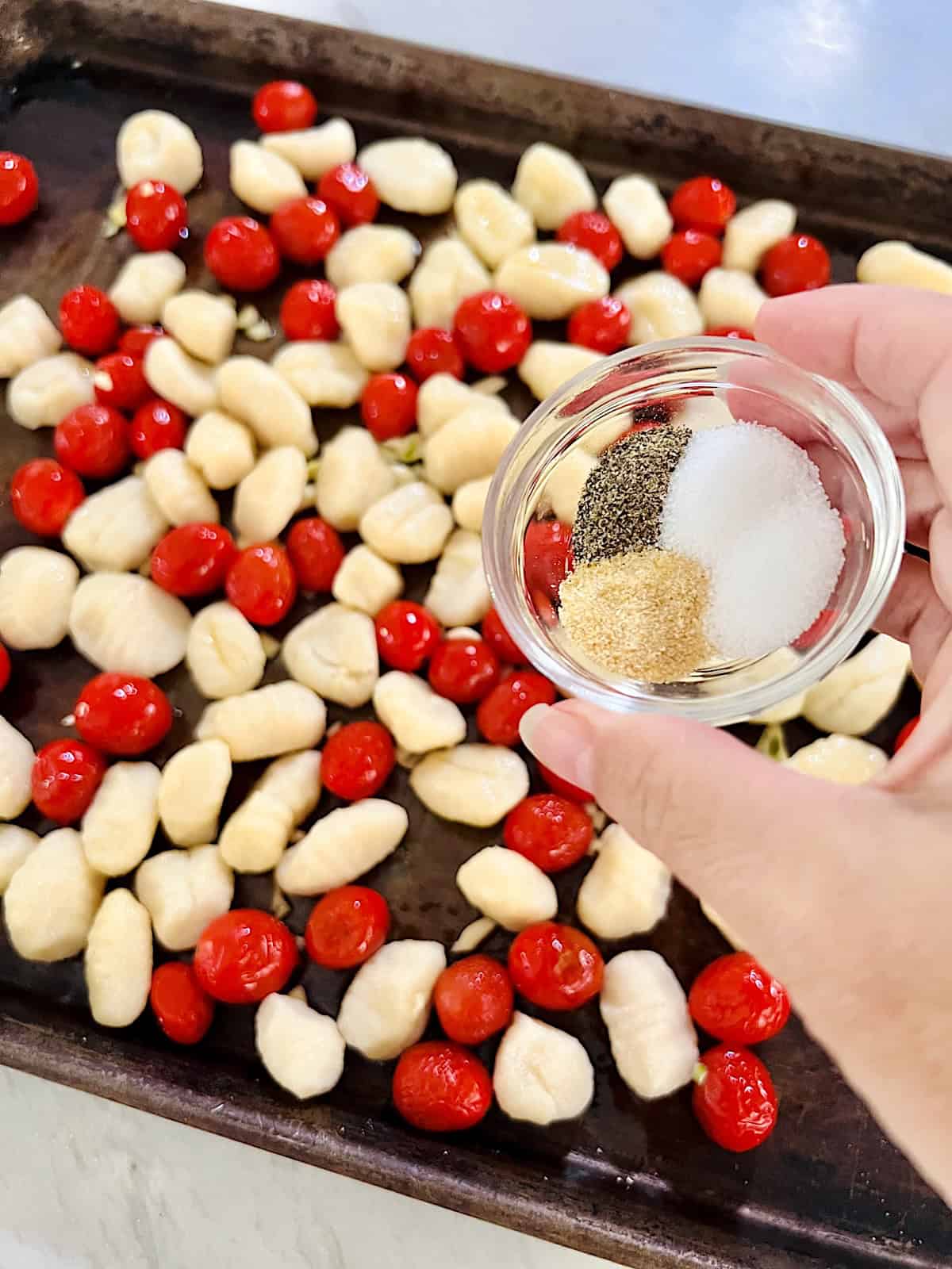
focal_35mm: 26
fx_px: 953
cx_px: 476
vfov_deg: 67.3
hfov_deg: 53.1
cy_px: 634
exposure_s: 1/60
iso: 400
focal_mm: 5.7
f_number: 1.5
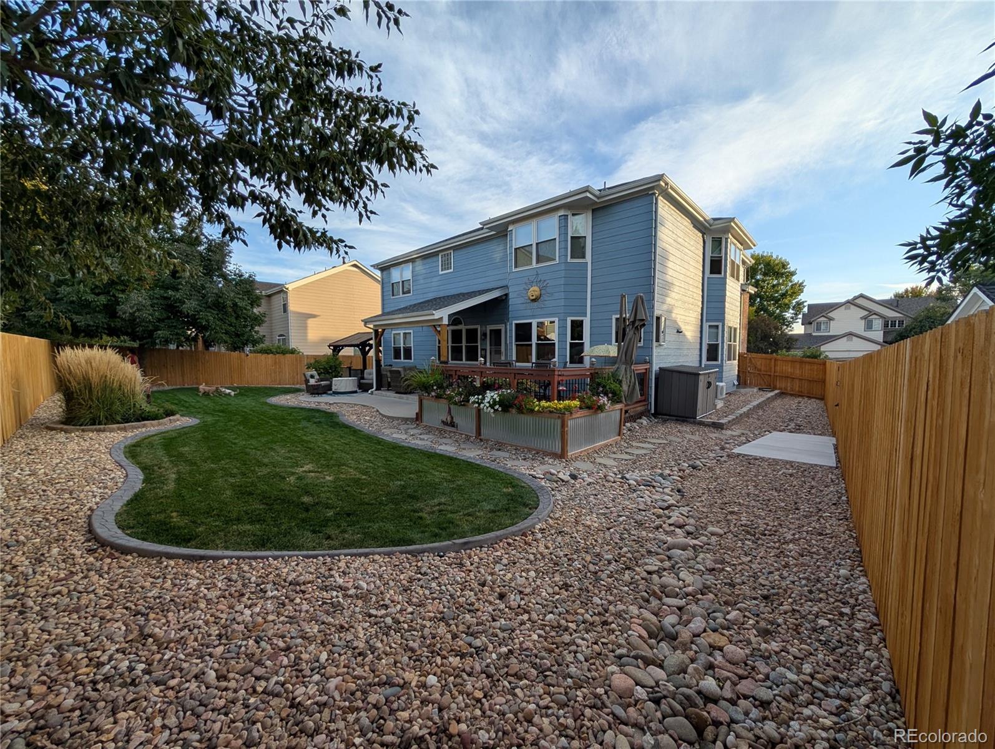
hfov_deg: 110.5
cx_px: 498
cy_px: 374
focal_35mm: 12
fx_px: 345
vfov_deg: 94.6
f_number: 1.7
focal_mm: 2.02
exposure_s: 1/960
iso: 53
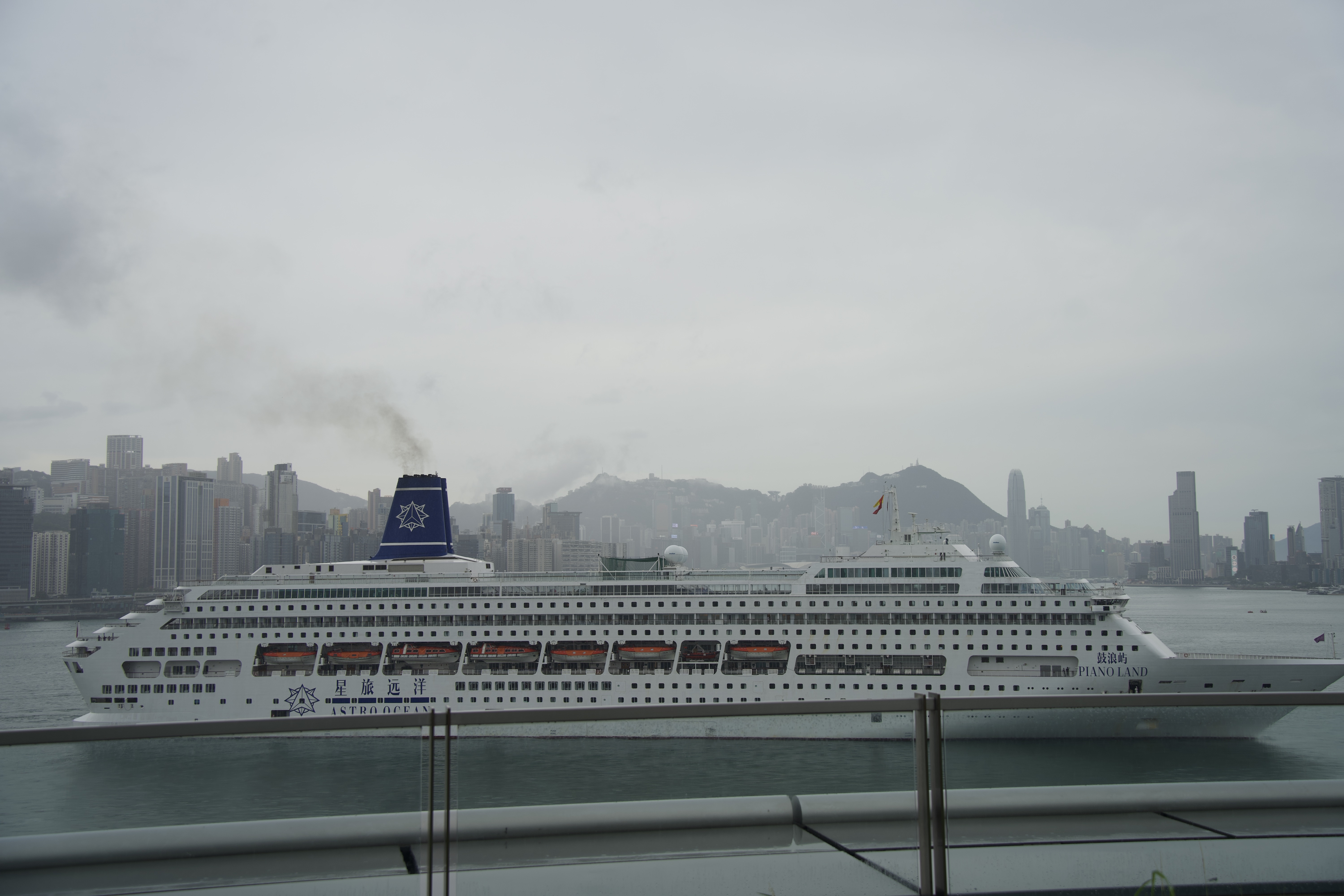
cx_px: 672
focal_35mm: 42
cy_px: 448
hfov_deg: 46.4
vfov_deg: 31.9
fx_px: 1568
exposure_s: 1/250
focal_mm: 42
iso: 80
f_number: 5
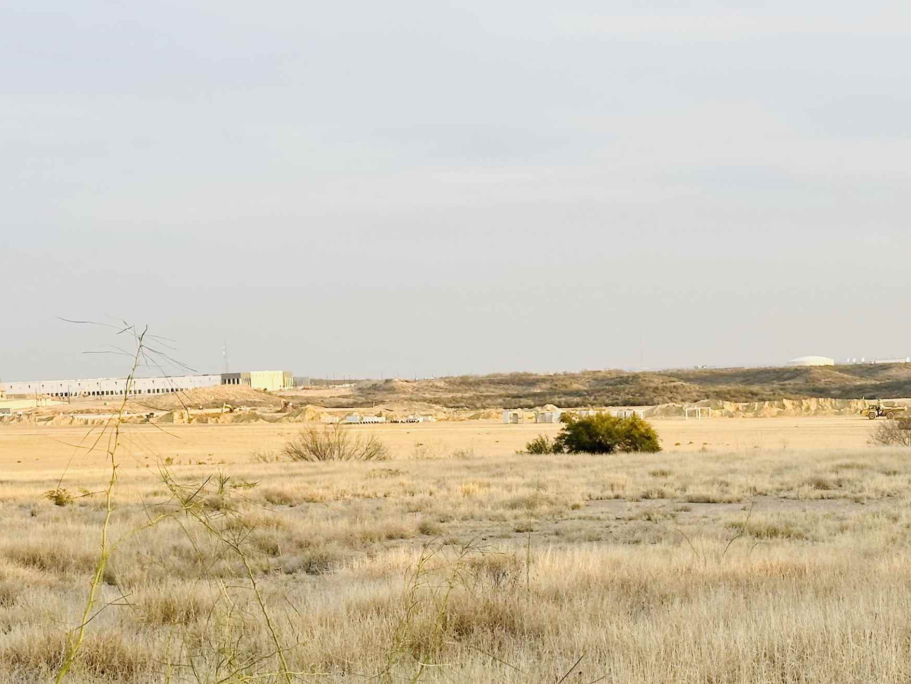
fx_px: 2211
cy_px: 515
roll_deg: +2.1
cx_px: 425
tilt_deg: -3.0
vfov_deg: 17.5
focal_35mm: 84
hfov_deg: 23.3
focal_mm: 6.86
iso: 64
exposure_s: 1/450
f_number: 1.78
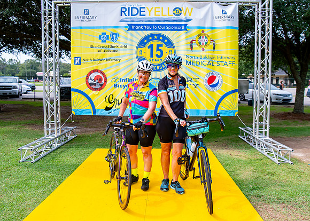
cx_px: 160
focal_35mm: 65
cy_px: 106
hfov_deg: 30.2
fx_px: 575
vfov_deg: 21.8
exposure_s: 1/3200
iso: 500
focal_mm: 55
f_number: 2.8
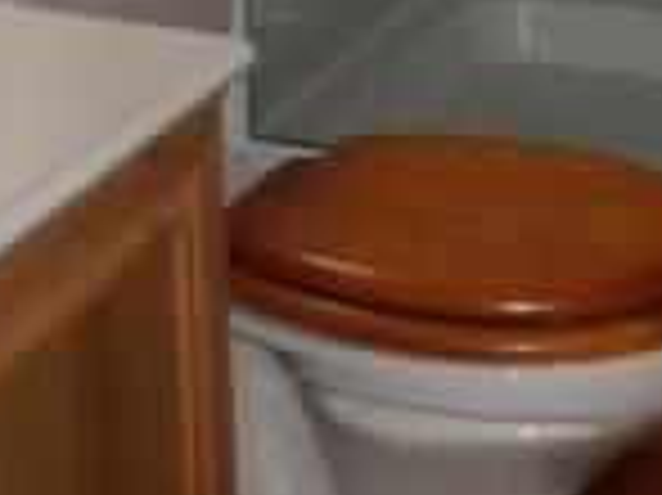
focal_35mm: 143
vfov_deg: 10.2
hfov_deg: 13.7
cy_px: -106
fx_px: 2733
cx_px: 534
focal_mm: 6.5
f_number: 3.1
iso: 80
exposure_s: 1/30
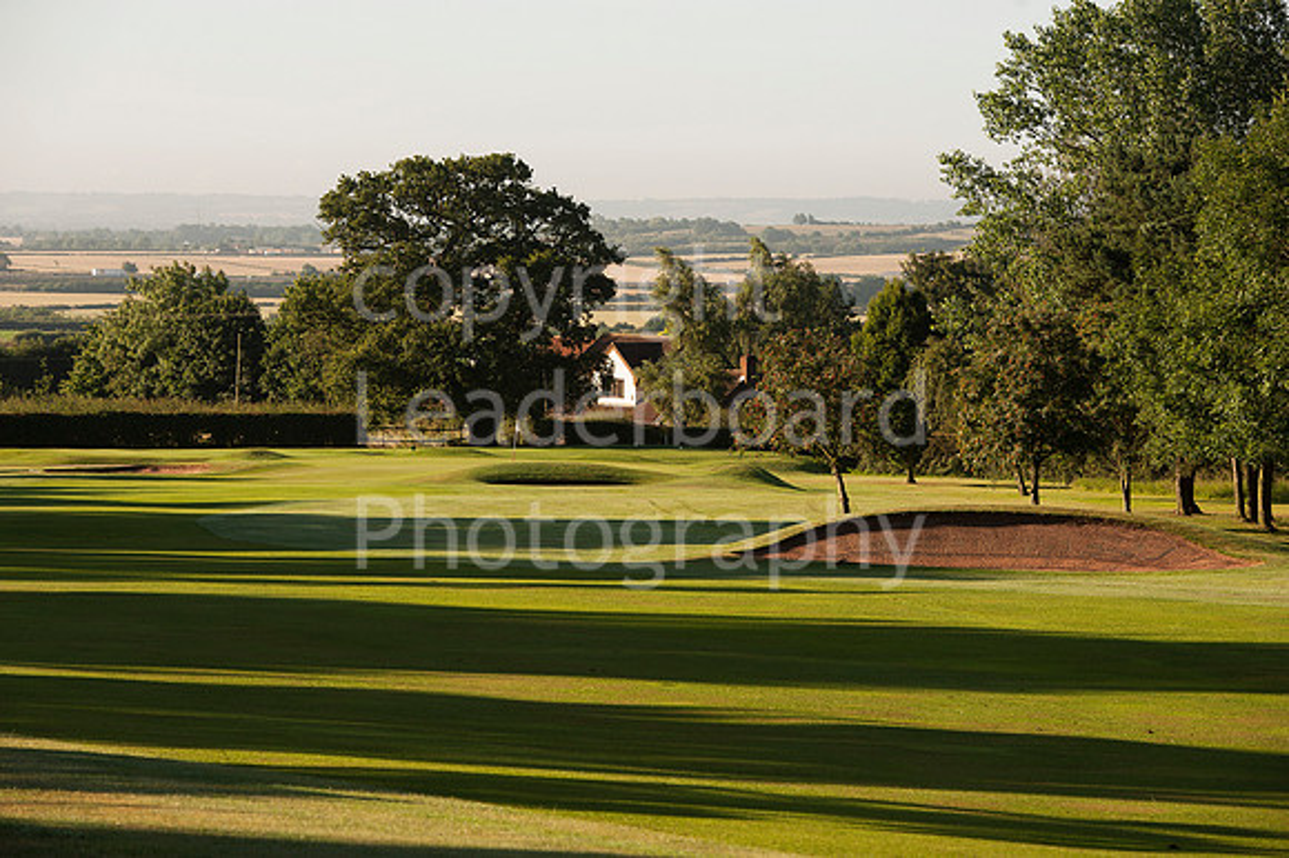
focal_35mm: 122
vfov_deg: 11.2
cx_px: 644
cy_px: 429
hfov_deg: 16.8
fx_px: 4366
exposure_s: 1/250
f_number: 7.1
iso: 200
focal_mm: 122
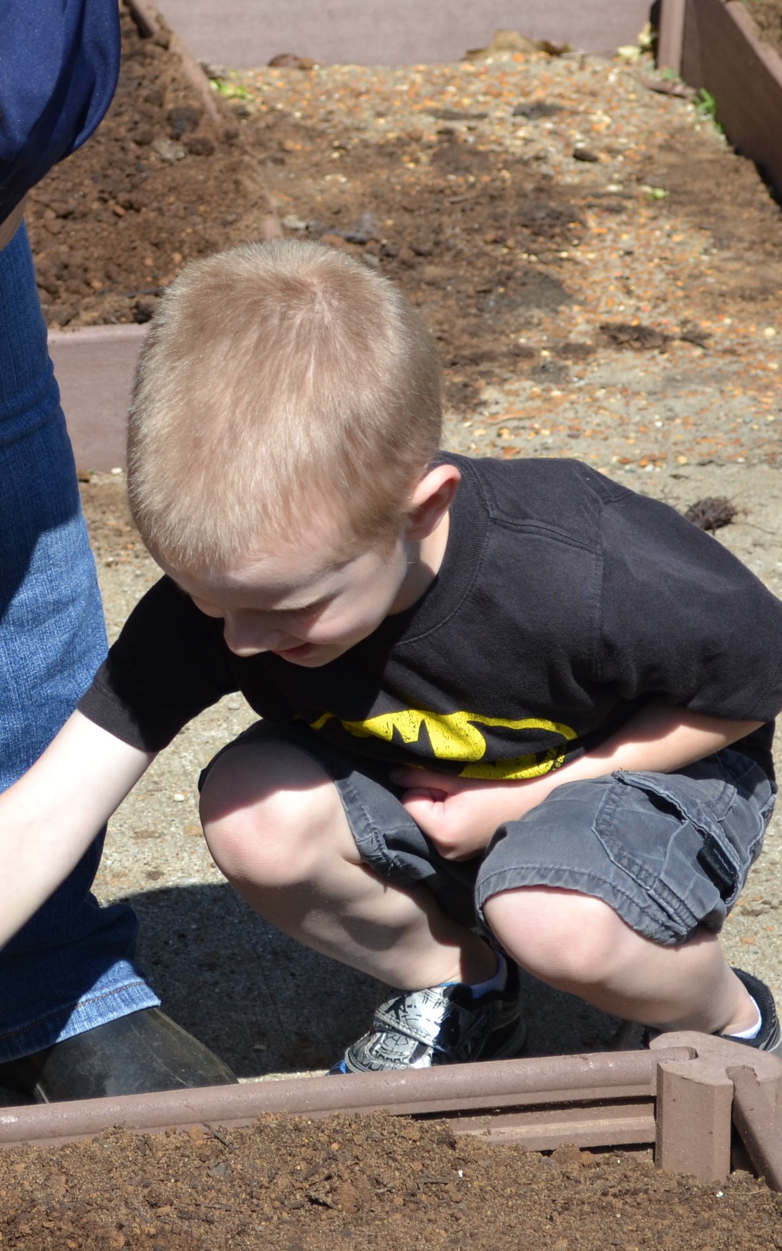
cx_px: 70
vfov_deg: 14.2
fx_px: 5011
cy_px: 542
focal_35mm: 147
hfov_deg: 8.9
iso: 100
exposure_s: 1/320
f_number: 6.3
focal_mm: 48
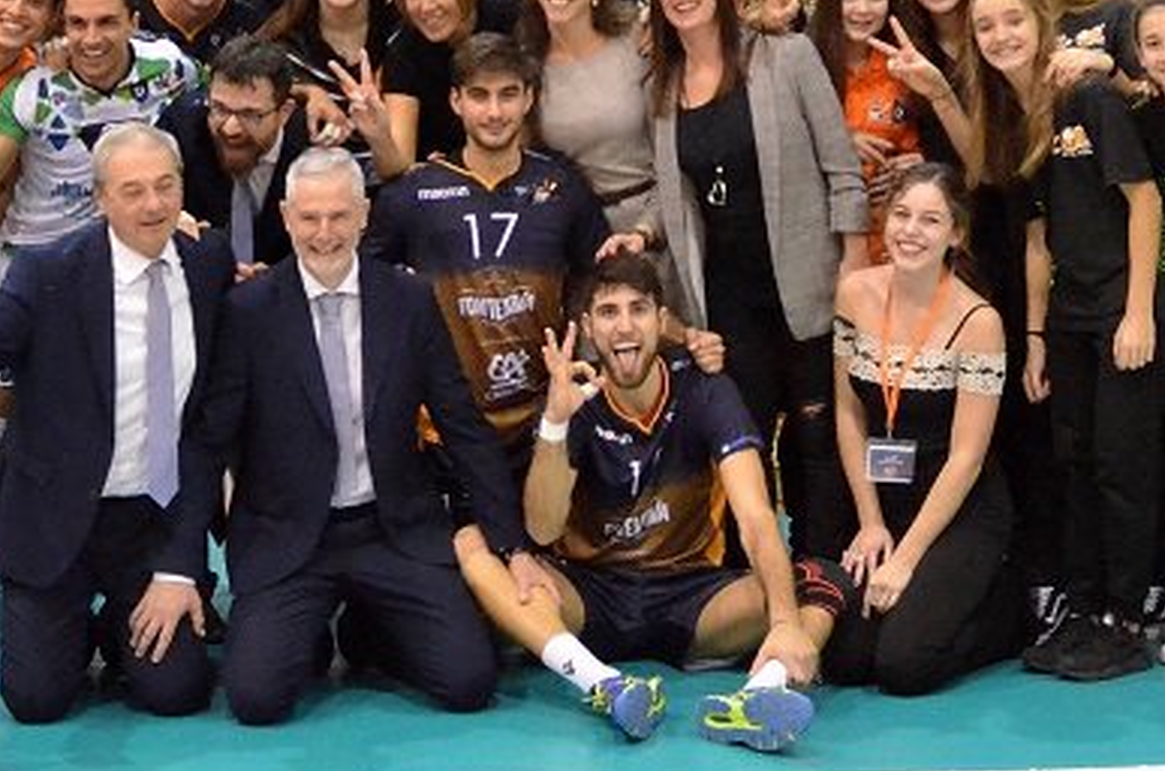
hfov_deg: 22.0
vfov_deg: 14.3
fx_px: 3002
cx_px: 605
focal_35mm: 93
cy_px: -45
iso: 6400
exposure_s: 1/180
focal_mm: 24
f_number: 4
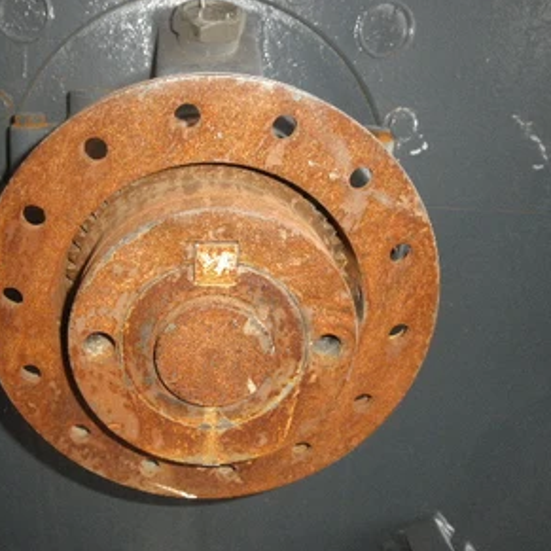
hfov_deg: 47.7
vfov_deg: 48.5
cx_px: 187
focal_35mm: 34
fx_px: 612
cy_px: 275
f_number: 3
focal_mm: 5
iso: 200
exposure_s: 1/30
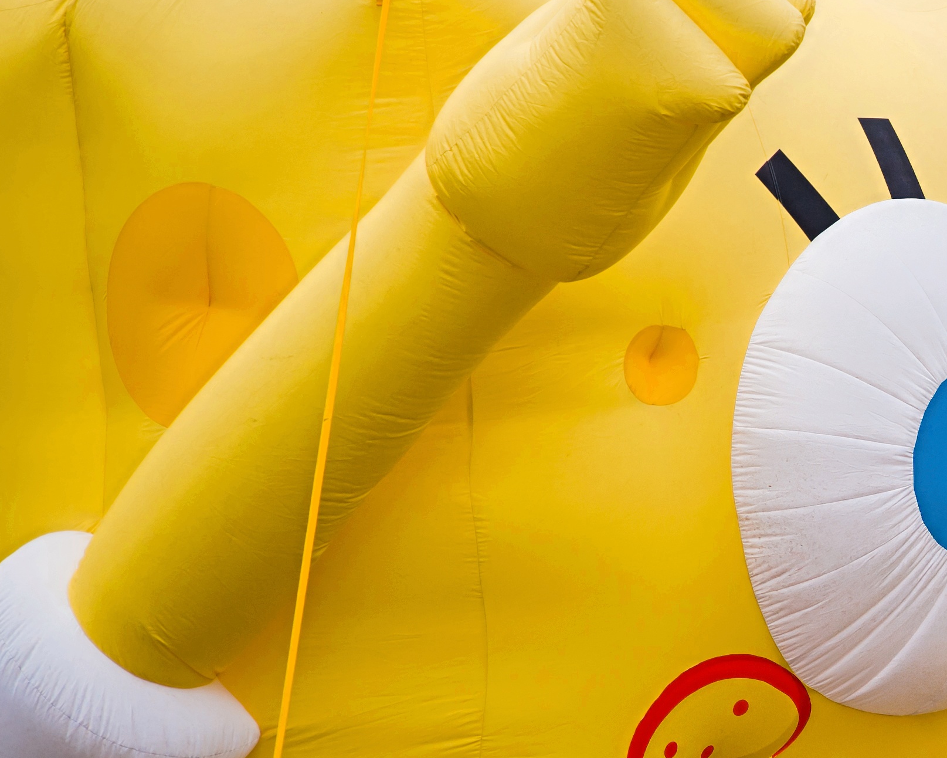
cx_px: 1234
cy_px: 524
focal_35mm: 445
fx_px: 12472
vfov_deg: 3.5
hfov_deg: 4.3
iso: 320
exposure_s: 1/2500
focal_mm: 180
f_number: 4
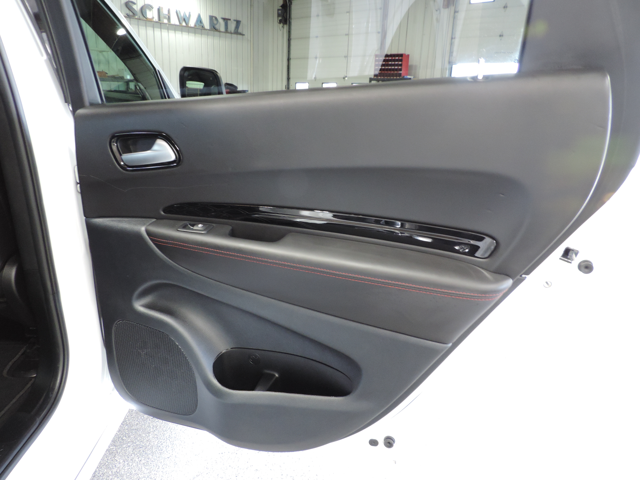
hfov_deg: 71.6
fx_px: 444
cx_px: 320
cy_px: 240
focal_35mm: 24
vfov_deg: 56.8
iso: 400
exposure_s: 1/13
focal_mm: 4.3
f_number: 3
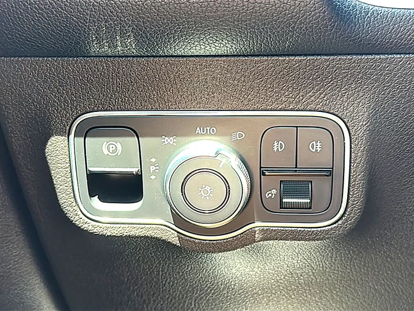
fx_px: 514
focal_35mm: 43
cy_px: 156
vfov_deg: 33.6
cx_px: 207
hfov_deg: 43.9
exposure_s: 1/67
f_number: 1.78
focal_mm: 6.86
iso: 125
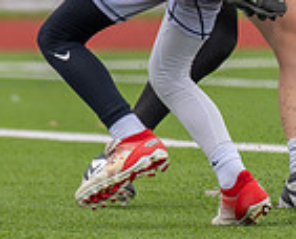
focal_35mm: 750
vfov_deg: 2.1
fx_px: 6598
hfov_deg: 2.6
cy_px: -103
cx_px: 340
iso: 100
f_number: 2.8
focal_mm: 125
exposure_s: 1/2000
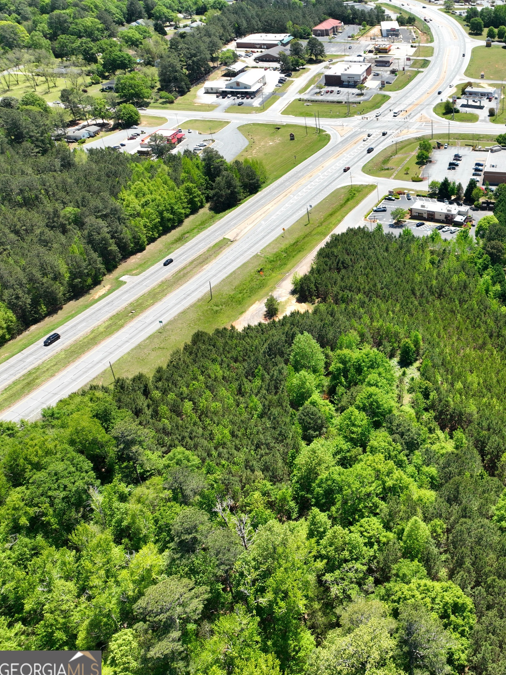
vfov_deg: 55.4
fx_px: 643
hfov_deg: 39.6
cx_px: 461
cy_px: 337
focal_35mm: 33
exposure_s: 1/1000
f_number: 2.8
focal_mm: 12.29
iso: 100
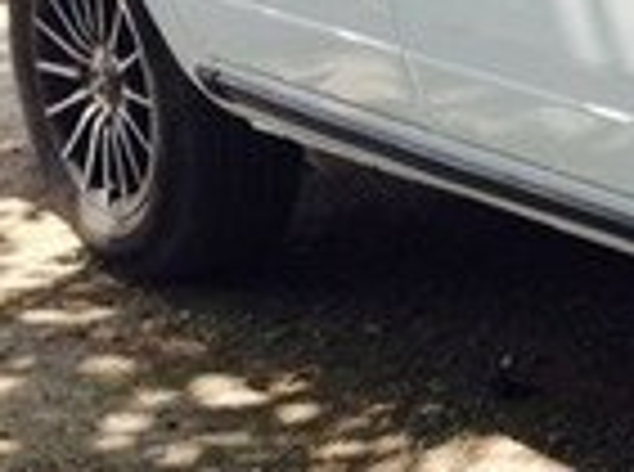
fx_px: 2832
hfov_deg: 11.7
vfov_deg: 9.5
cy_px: 200
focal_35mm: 155
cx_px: 1192
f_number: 2.4
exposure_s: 1/414
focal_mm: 4.12
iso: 50
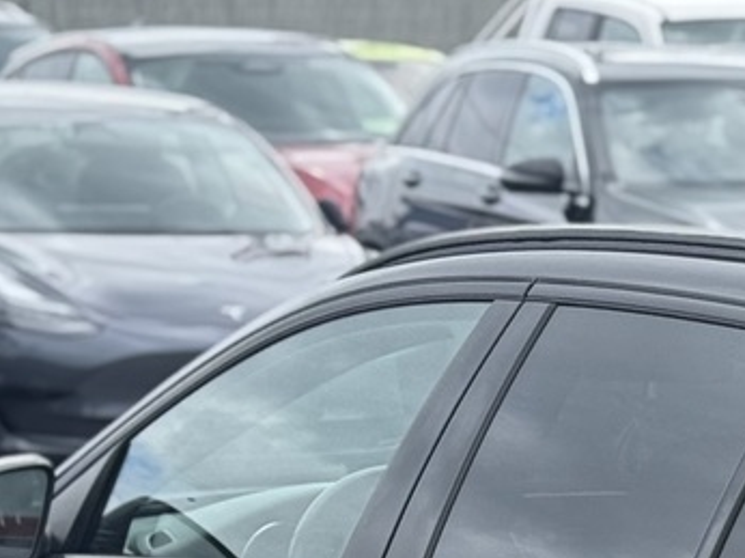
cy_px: 885
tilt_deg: -13.5
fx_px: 4301
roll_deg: -0.4
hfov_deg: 9.7
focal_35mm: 200
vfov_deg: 7.3
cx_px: 1031
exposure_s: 1/1149
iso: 64
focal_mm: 6.76
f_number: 1.78
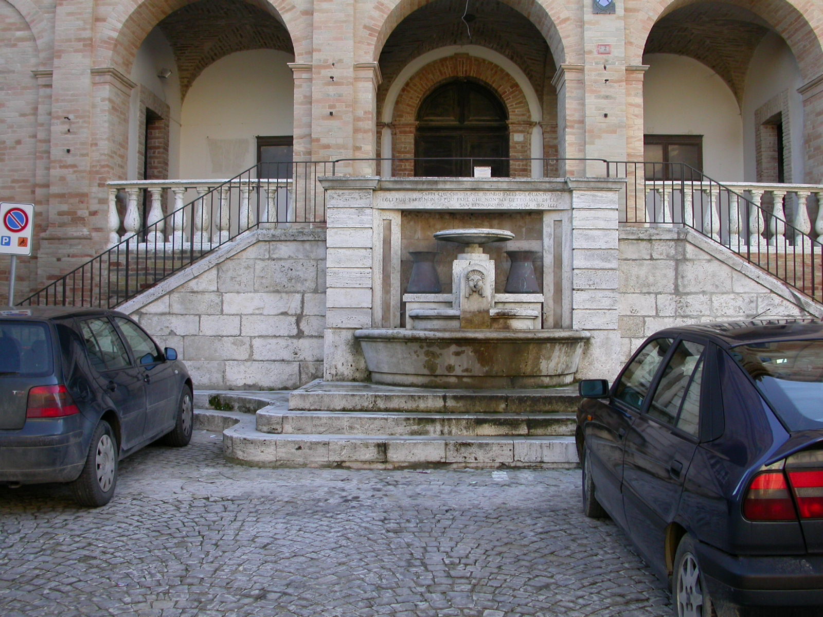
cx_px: 412
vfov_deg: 37.7
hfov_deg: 49.0
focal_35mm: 38
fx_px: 903
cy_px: 308
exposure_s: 1/113
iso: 100
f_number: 4.2
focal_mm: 7.85
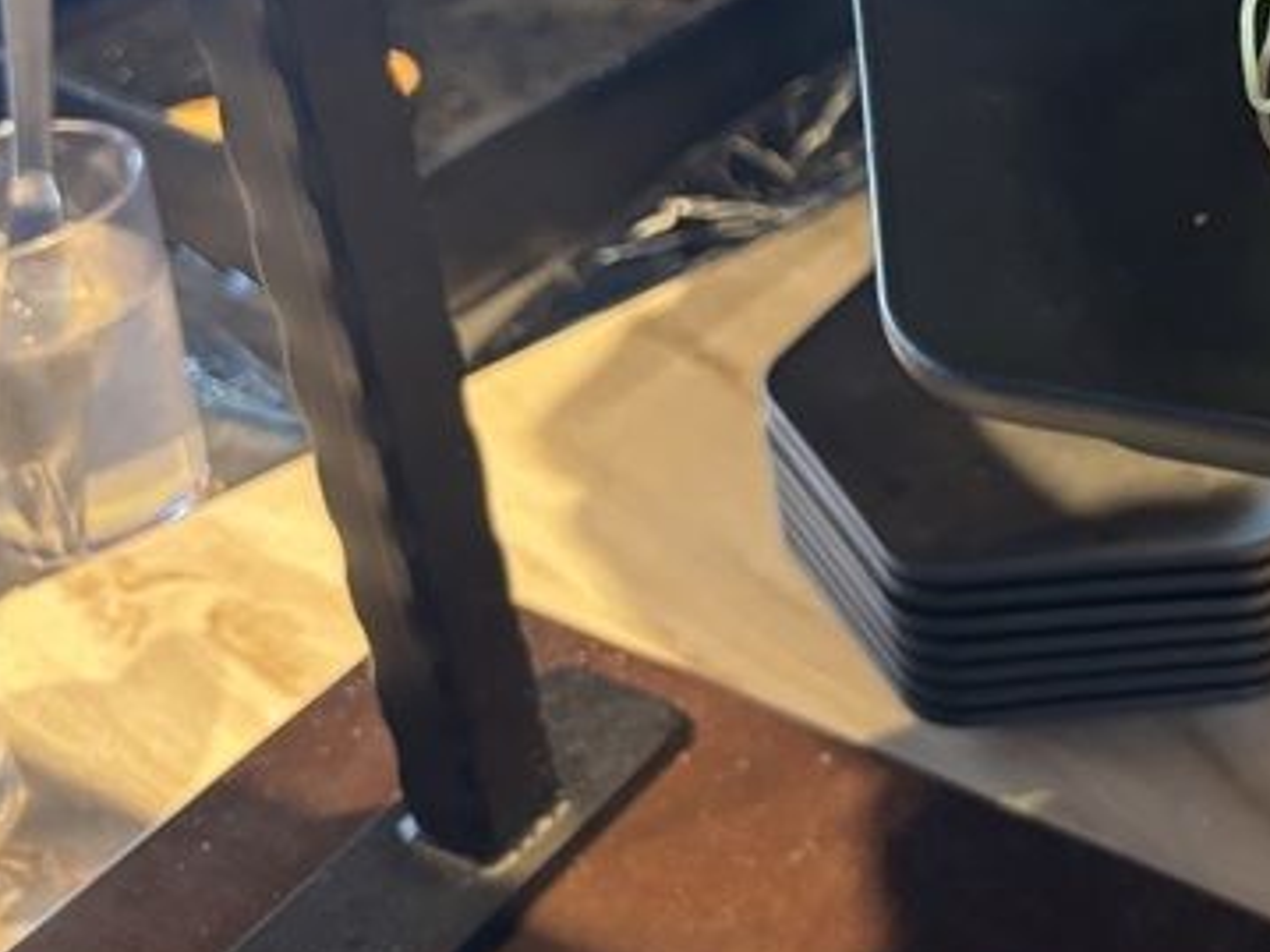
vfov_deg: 23.4
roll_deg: -1.7
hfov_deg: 29.3
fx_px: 2164
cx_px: 1427
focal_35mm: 59
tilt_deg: -27.0
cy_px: -69
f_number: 1.6
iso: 250
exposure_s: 1/60
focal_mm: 5.96
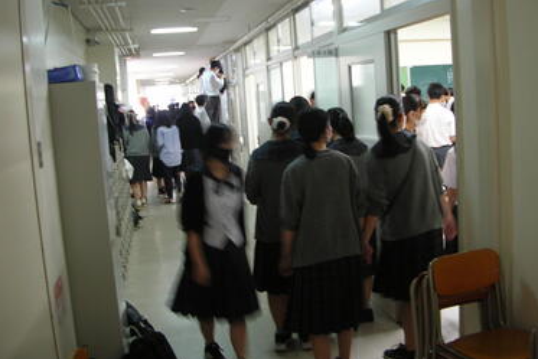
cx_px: 280
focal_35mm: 39
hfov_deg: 49.5
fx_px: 583
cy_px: 157
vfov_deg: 34.2
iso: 67
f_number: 2.8
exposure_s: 1/6
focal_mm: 5.8
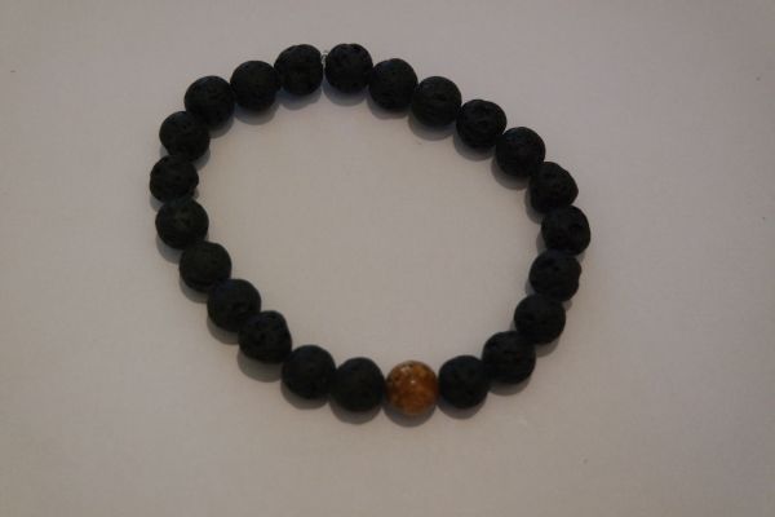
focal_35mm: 63
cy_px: 258
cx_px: 388
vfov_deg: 21.6
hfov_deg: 31.9
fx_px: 1356
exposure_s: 1/60
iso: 3200
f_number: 5.6
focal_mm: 41
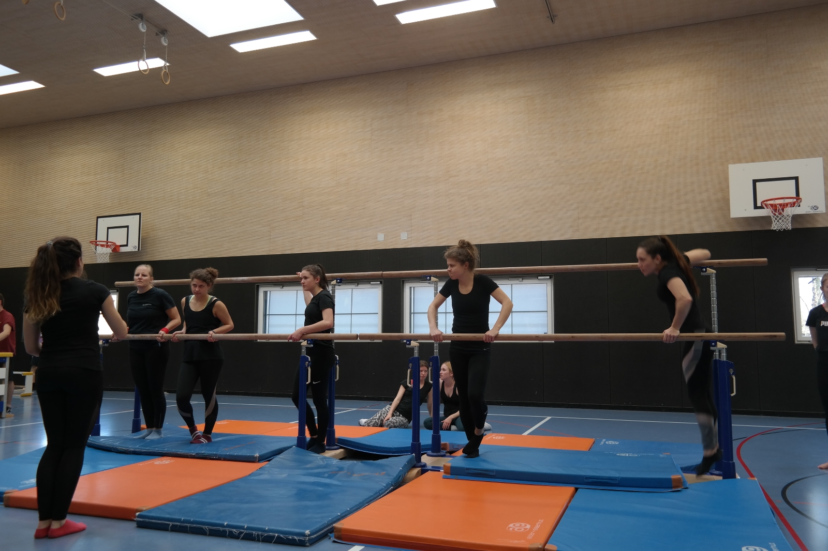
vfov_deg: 47.9
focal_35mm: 27
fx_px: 621
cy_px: 276
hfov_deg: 67.4
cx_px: 414
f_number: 3.5
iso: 200
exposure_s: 1/60
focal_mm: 18
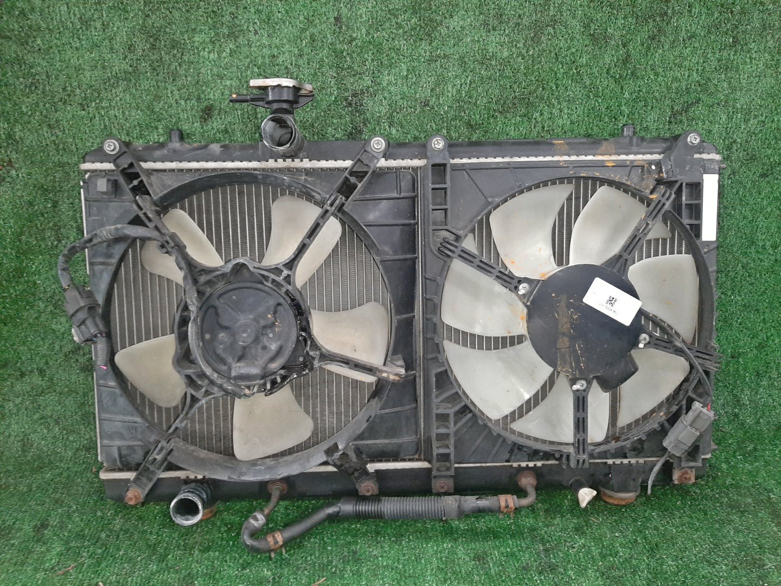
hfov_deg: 67.3
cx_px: 390
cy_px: 293
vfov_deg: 53.1
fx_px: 587
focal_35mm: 26
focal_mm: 3.93
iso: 207
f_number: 1.7
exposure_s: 1/25
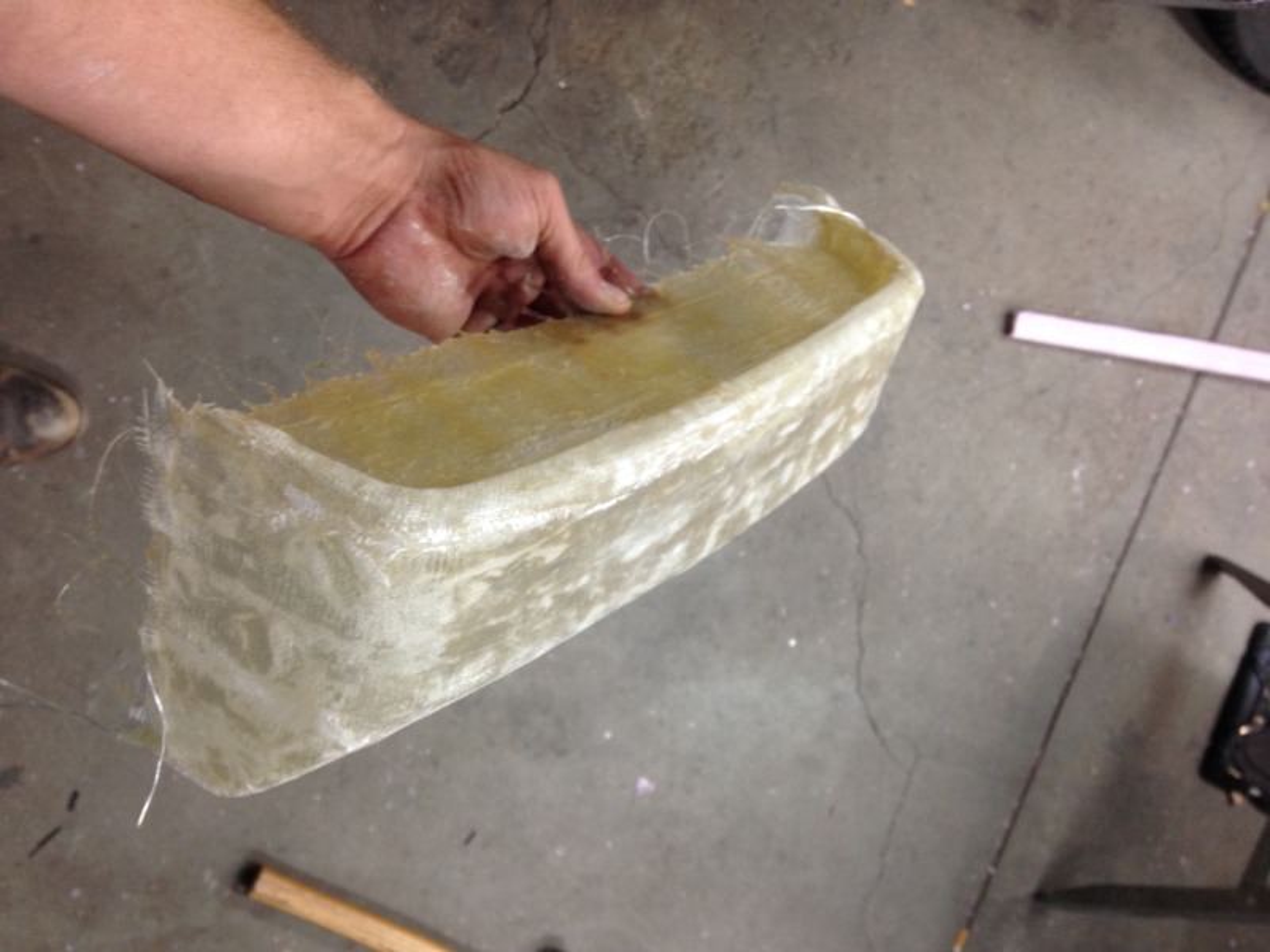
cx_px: 635
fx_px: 1211
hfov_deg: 55.4
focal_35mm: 33
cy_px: 476
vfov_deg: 42.9
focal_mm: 4.1
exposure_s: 1/20
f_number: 2.4
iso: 100
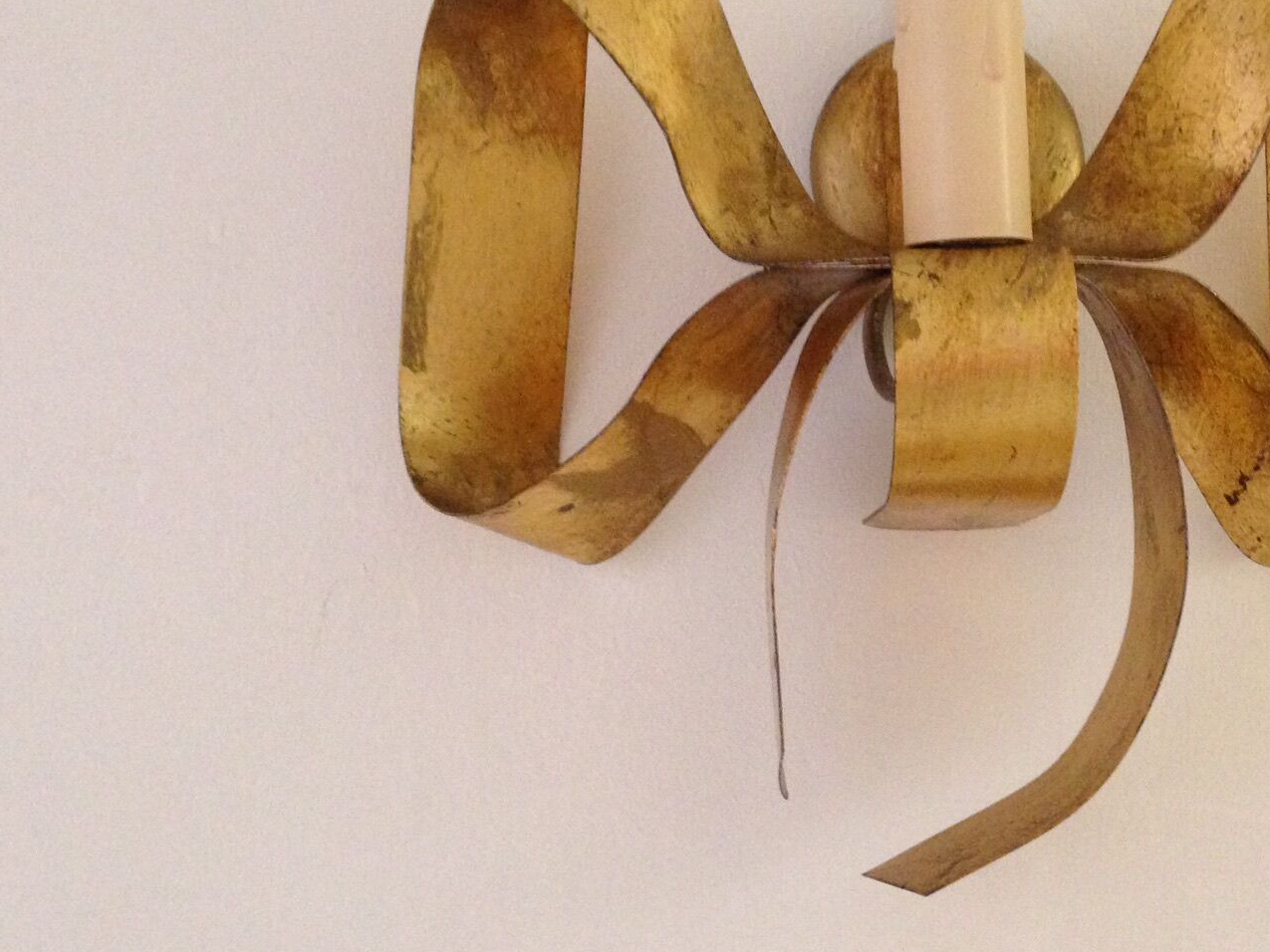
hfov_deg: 35.7
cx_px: 875
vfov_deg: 27.4
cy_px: 338
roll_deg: -2.1
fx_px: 1944
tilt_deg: +7.0
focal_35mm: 53
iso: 400
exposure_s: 1/17
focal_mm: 4.12
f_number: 2.4
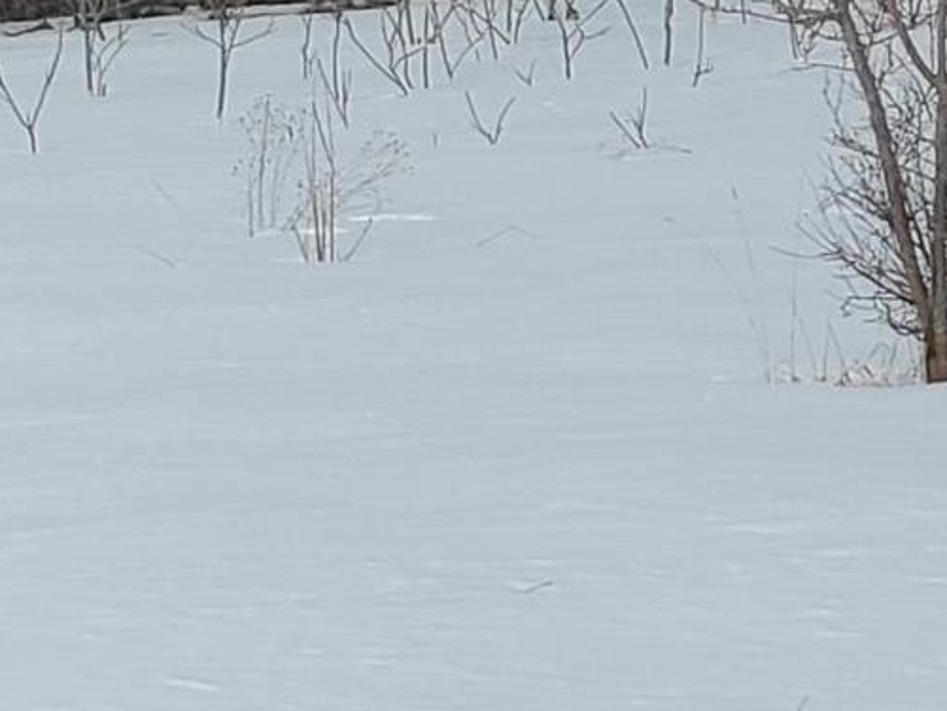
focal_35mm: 319
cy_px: -123
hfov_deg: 6.0
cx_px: -987
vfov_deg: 4.6
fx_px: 8729
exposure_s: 1/963
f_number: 2.4
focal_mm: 6
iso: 50
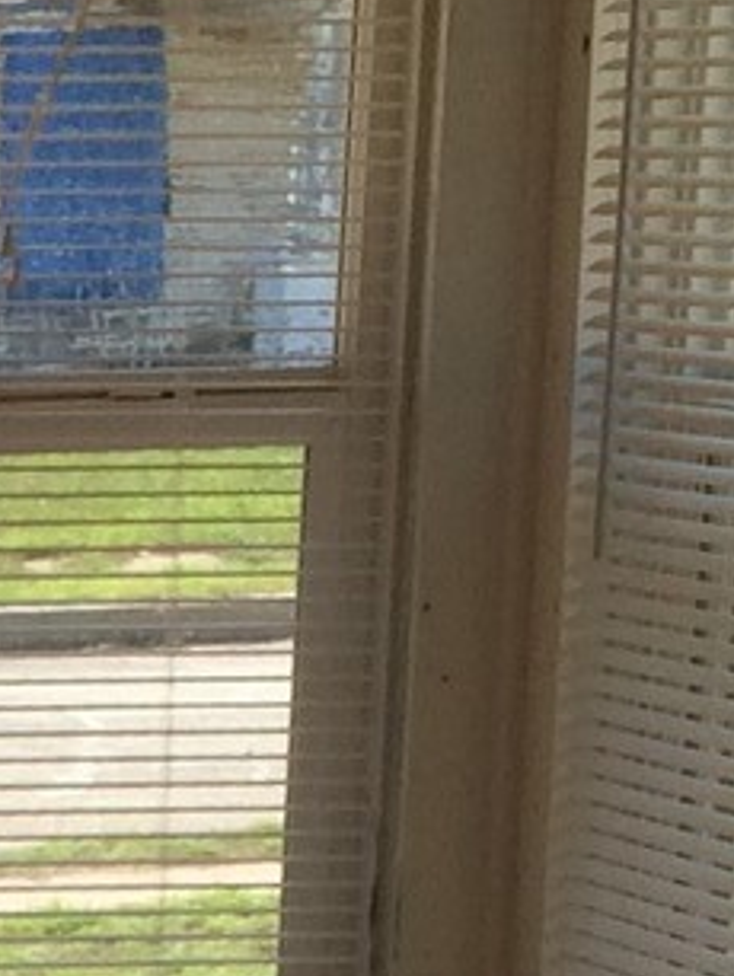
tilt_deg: -21.2
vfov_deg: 9.3
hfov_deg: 7.3
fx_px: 5477
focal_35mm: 194
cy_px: 2143
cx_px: -785
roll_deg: +2.3
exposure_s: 1/436
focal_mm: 4.15
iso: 32
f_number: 2.2
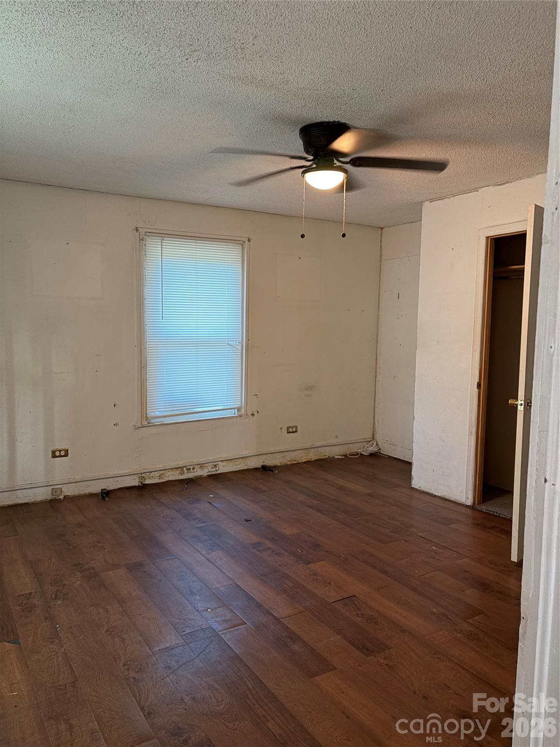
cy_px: 374
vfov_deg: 67.3
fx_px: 561
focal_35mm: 26
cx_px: 280
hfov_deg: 53.1
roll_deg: +0.3
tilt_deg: -4.8
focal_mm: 5.96
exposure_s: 1/60
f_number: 1.6
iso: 500
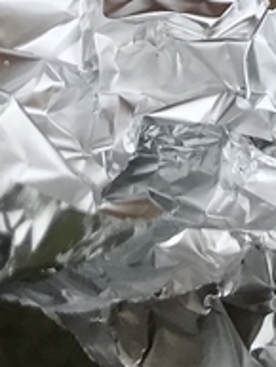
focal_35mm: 174
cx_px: 299
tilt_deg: -66.8
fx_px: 1848
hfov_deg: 8.5
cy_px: -763
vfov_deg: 9.0
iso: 20
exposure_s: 1/517
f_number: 1.8
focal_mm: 3.99
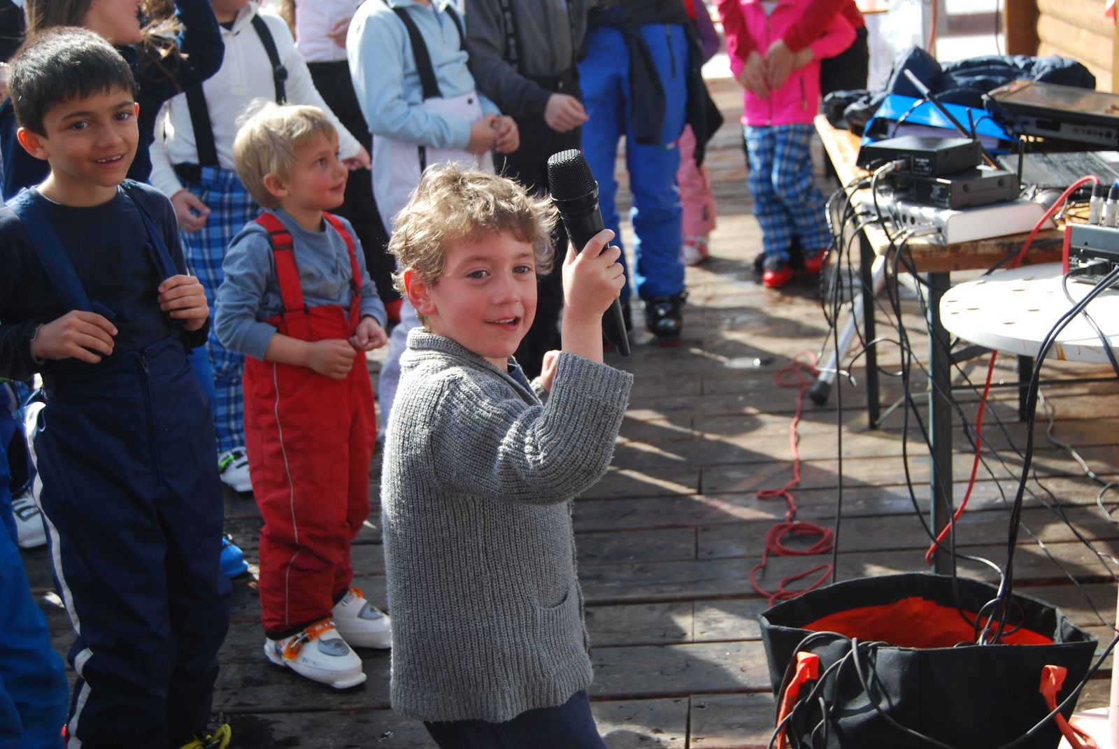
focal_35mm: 57
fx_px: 1774
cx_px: 560
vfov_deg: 23.8
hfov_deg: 35.0
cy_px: 374
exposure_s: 1/500
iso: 280
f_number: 4.8
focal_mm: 38
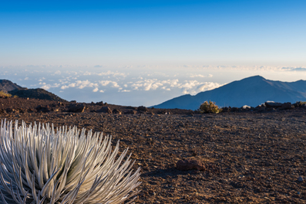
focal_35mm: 48
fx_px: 408
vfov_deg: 28.0
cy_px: 109
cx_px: 120
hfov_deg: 40.9
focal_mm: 34
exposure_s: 1/80
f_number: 11
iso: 100
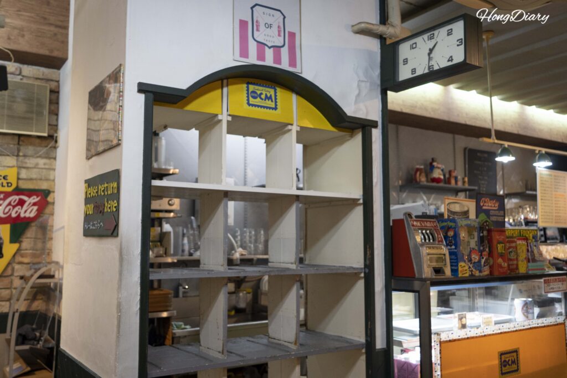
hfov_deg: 60.3
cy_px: 189
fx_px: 488
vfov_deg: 42.3
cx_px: 284
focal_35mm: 31
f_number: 4.5
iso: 2000
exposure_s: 1/160
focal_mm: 31
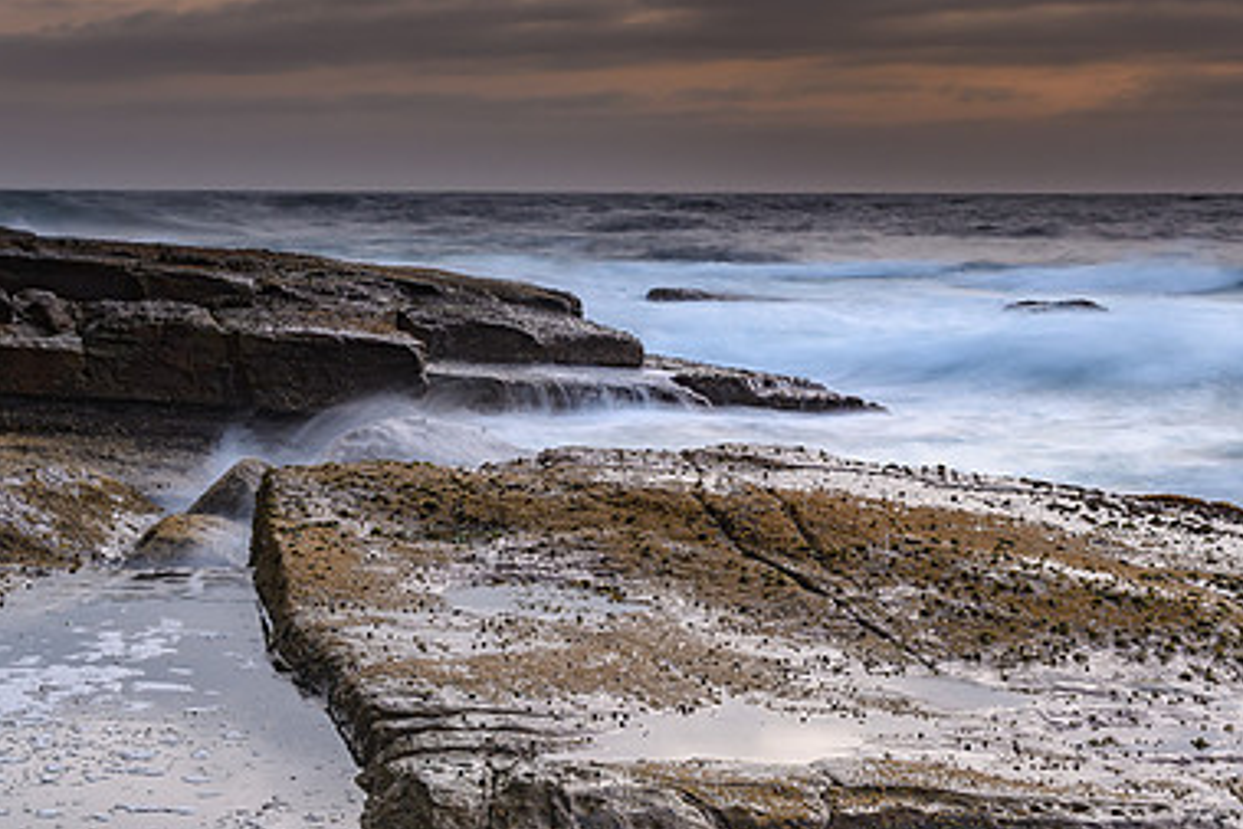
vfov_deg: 18.7
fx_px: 2521
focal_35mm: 73
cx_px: 648
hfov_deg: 27.7
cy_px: 392
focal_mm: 31
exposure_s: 1.3
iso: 160
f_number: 8
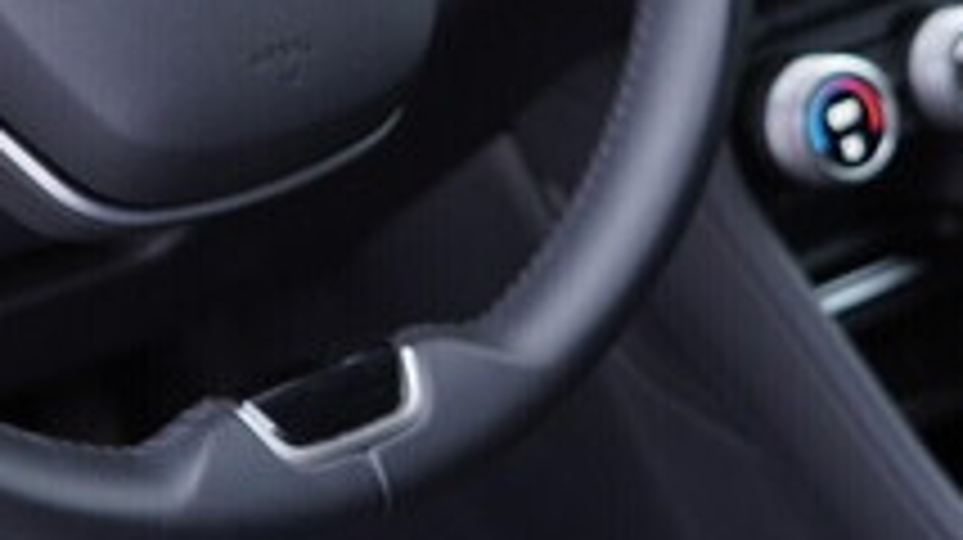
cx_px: 252
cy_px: -97
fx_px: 2475
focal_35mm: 97
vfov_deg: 12.2
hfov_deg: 21.8
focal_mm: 24
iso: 320
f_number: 2.8
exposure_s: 1/40
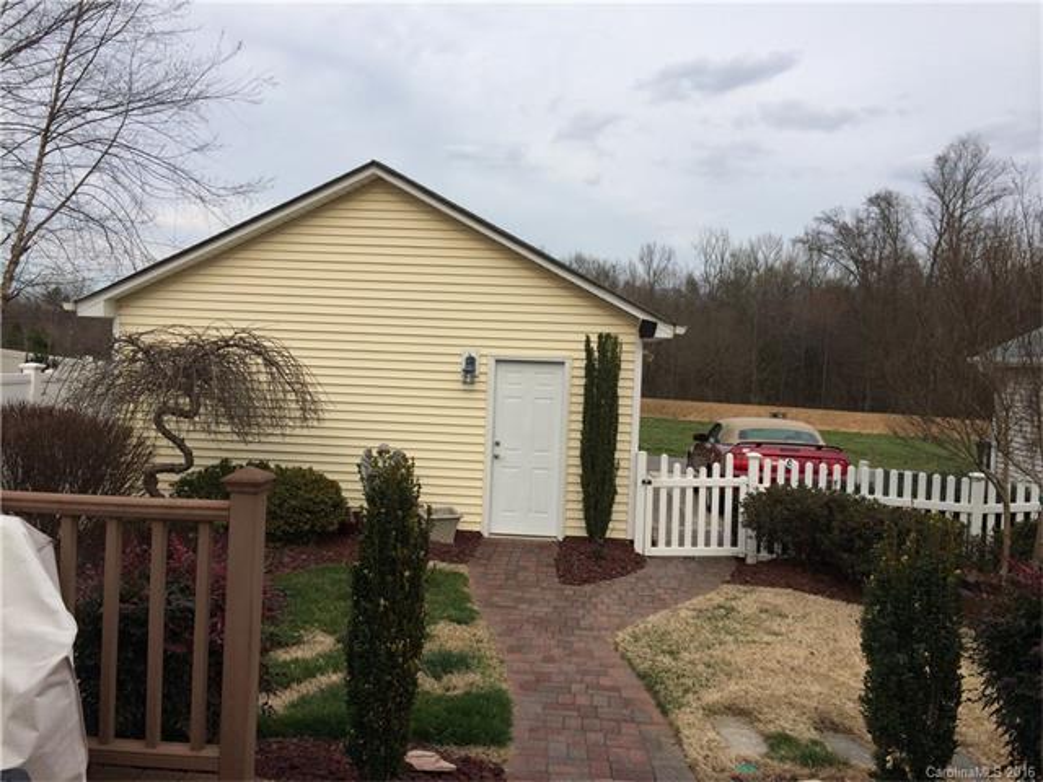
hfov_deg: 60.0
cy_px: 391
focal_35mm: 30
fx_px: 904
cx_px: 522
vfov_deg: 46.8
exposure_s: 1/1244
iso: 32
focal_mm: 4.12
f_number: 2.2
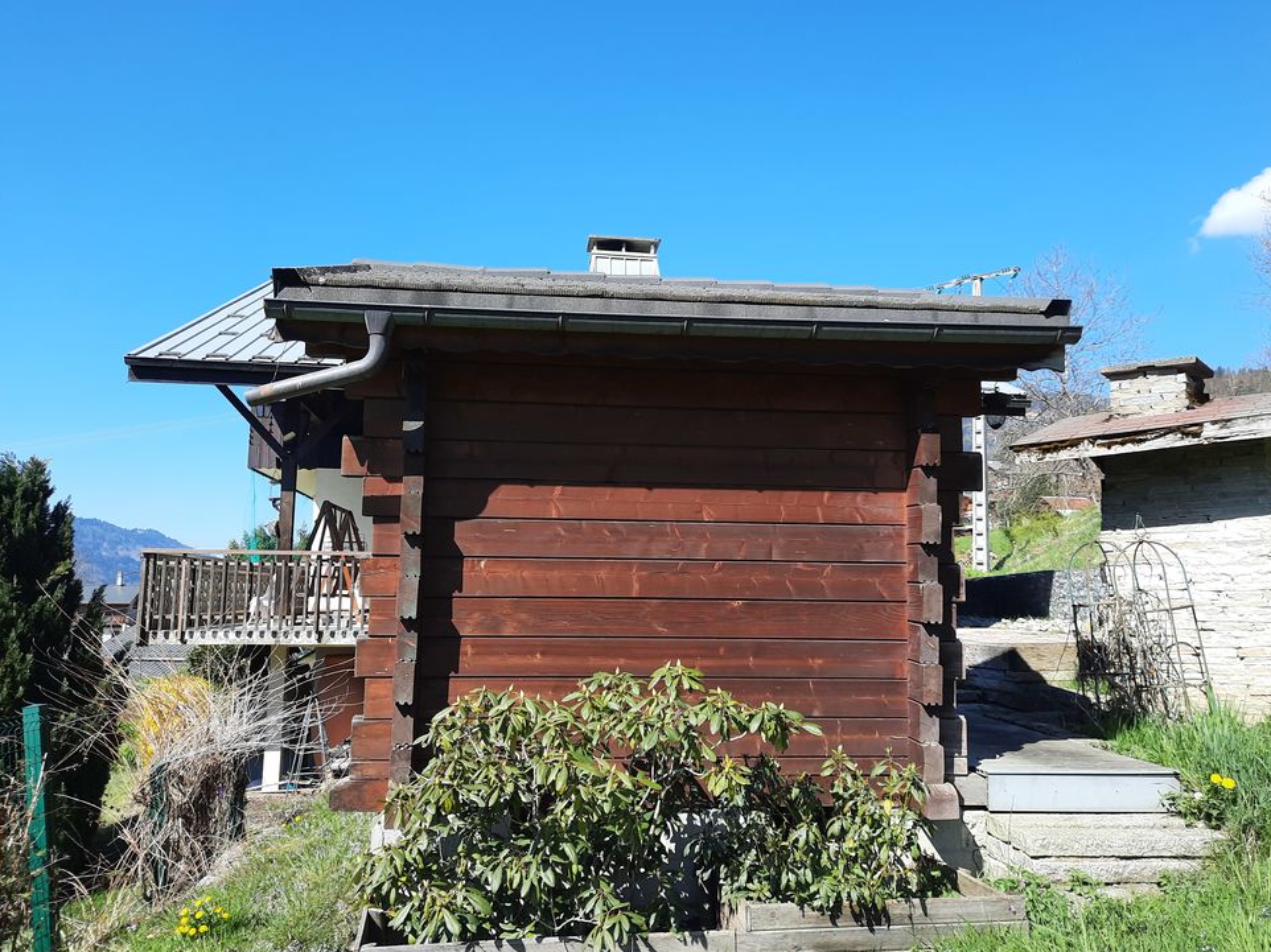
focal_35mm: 26
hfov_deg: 67.3
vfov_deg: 53.0
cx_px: 653
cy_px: 485
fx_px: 954
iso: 32
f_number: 2
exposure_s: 1/497
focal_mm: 4.6
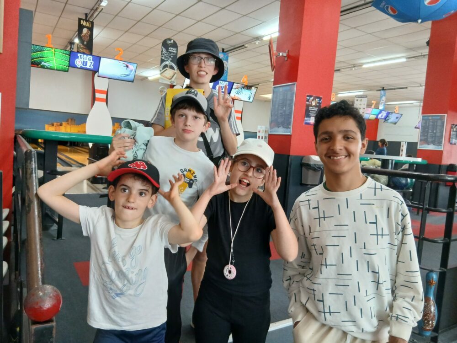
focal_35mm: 26
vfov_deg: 53.1
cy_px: 172
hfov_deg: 67.3
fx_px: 343
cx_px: 228
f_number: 1.8
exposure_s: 1/25
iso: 400
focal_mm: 3.98
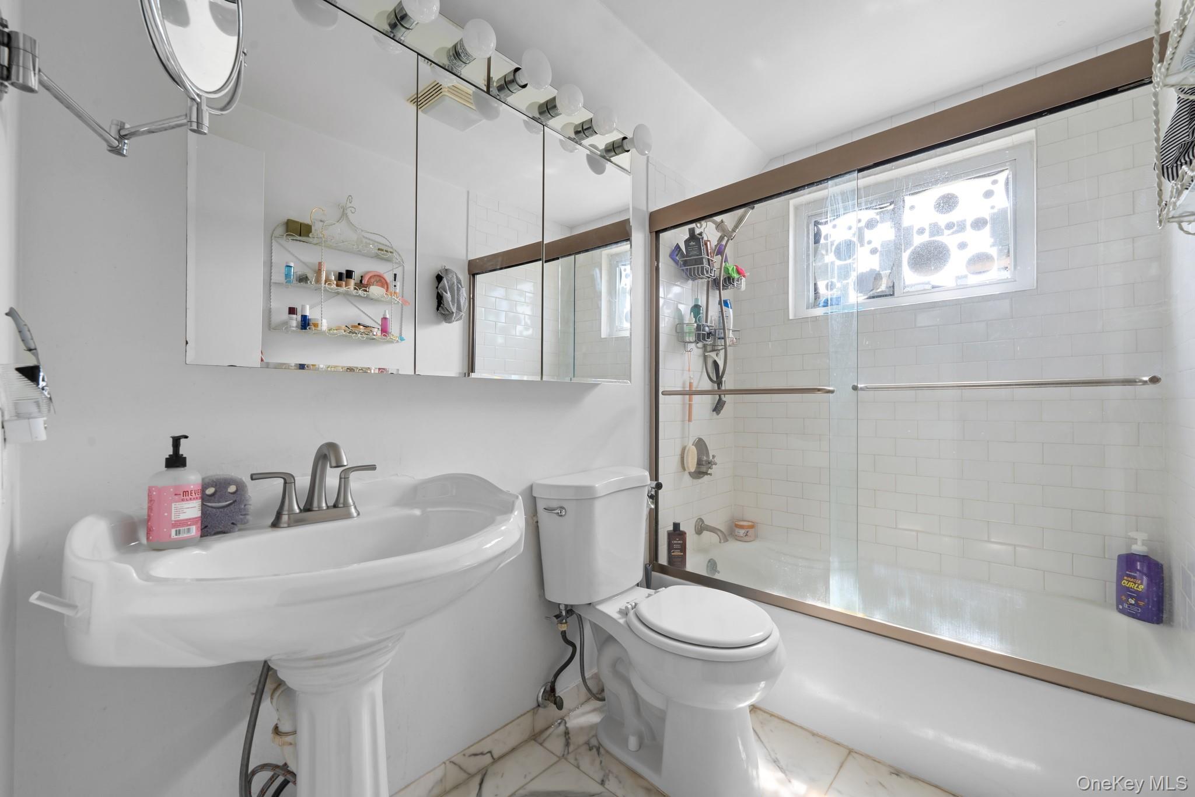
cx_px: 598
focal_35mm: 14
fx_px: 465
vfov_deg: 81.2
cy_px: 398
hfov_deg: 104.3
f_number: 10
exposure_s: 1/2
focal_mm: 14
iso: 320
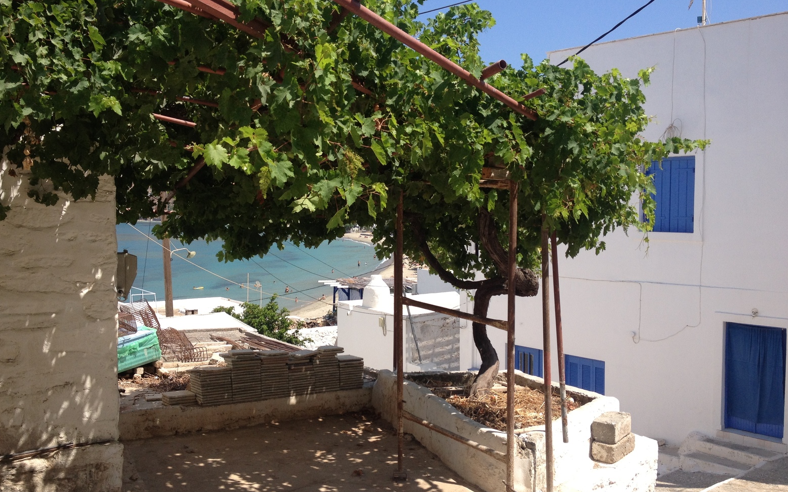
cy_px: 247
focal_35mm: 38
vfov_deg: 33.6
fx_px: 816
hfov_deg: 51.5
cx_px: 388
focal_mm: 4.28
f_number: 2.4
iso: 50
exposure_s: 1/1381
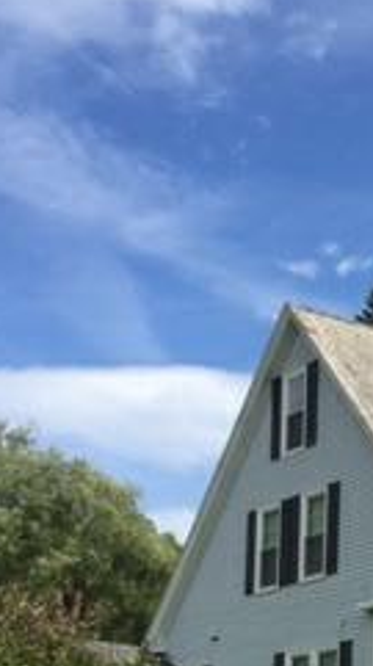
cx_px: 470
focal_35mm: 84
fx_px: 1482
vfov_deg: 24.0
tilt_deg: +7.4
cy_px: 691
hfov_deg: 13.9
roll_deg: -2.0
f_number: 2.2
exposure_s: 1/2198
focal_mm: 4.15
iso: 32
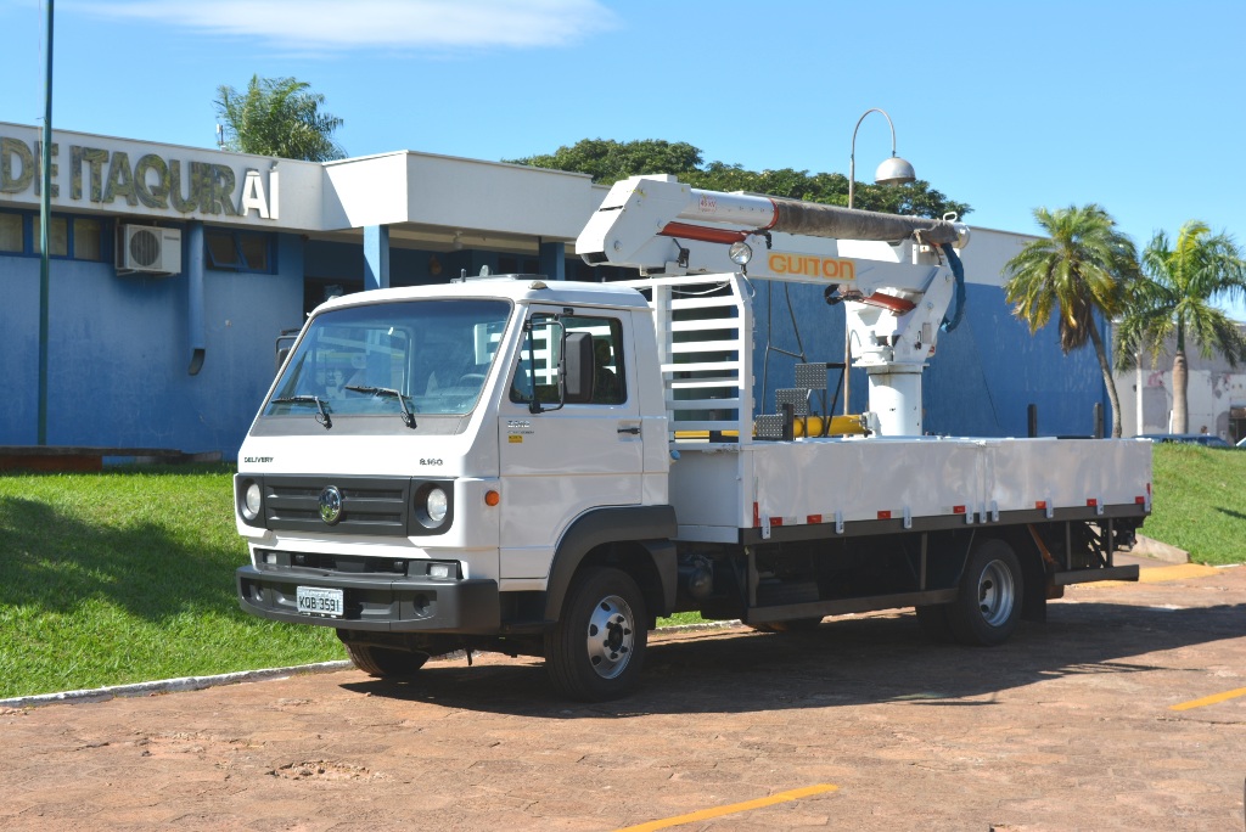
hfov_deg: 35.0
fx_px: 1974
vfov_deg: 23.8
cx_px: 623
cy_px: 416
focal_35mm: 57
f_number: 8
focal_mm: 38
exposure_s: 1/250
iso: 100
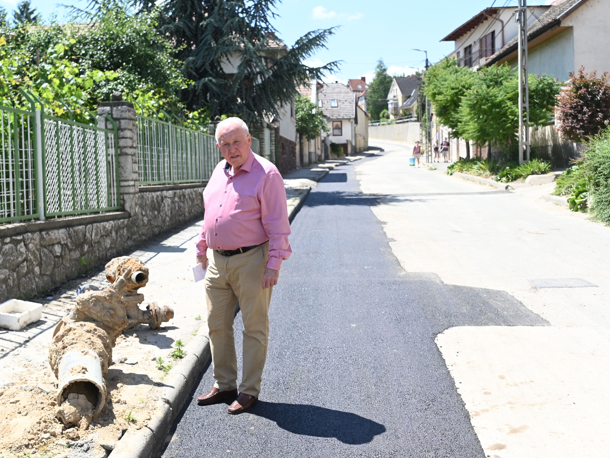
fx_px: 705
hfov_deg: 46.8
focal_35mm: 40
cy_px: 233
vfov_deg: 36.0
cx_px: 286
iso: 500
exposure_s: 1/1000
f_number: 6.3
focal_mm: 32
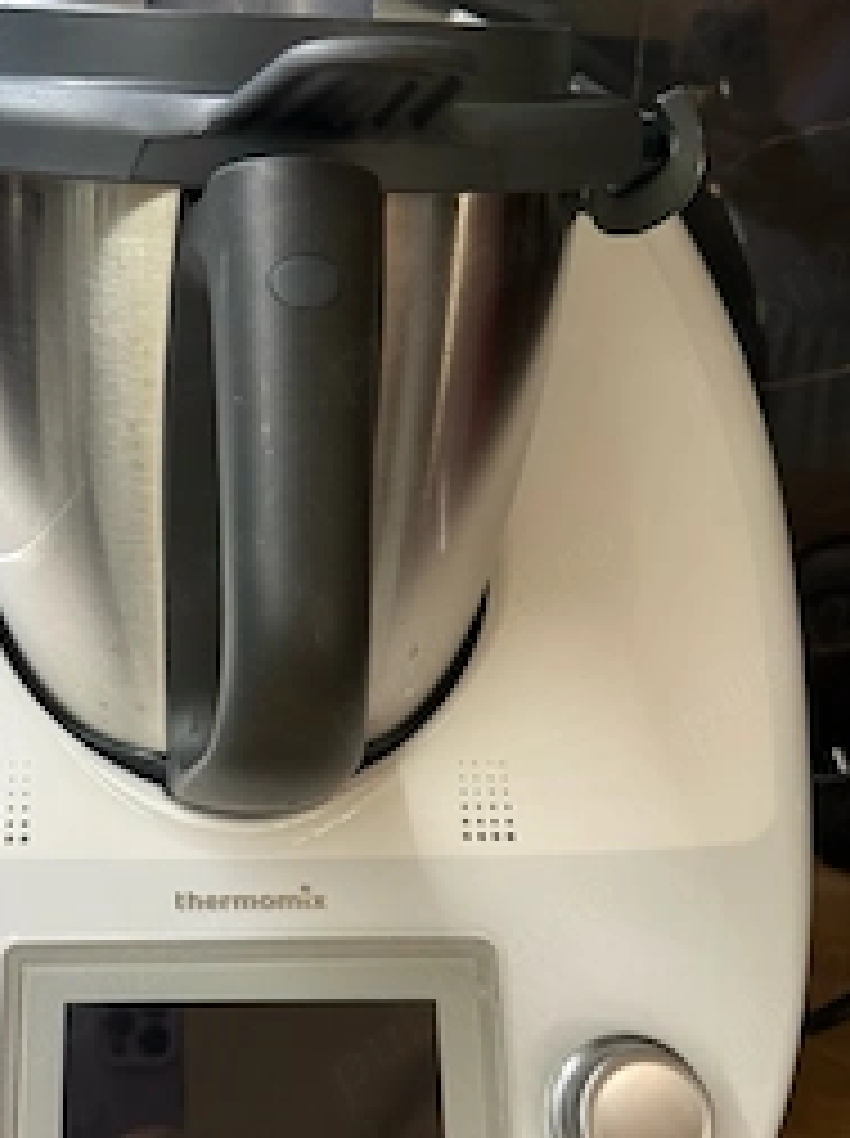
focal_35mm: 38
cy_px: 688
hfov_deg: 36.7
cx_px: 211
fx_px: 1247
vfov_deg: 48.7
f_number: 1.78
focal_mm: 6.76
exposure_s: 1/50
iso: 250
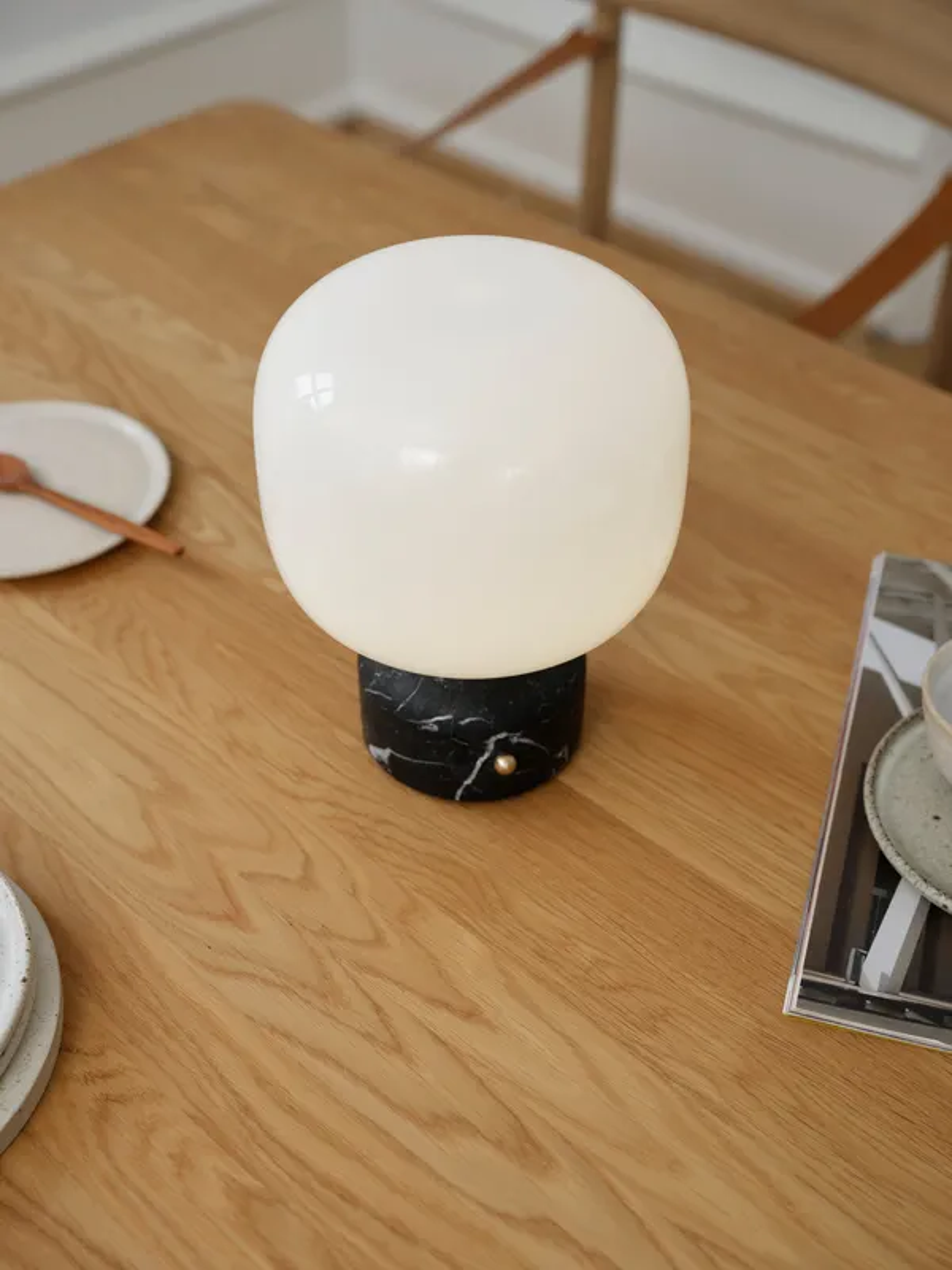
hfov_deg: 30.9
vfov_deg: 40.4
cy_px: 635
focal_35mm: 47
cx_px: 476
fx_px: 1723
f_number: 6.4
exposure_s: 1/125
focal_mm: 59.6
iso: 400
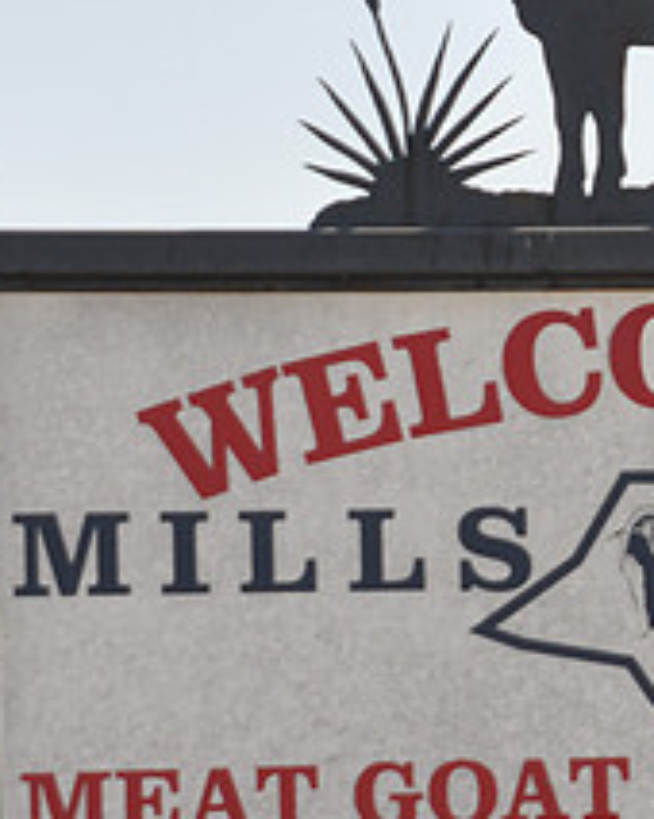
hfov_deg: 5.7
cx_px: 781
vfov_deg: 7.2
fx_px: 6494
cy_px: 421
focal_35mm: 268
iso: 400
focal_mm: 70
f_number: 5
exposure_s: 1/400
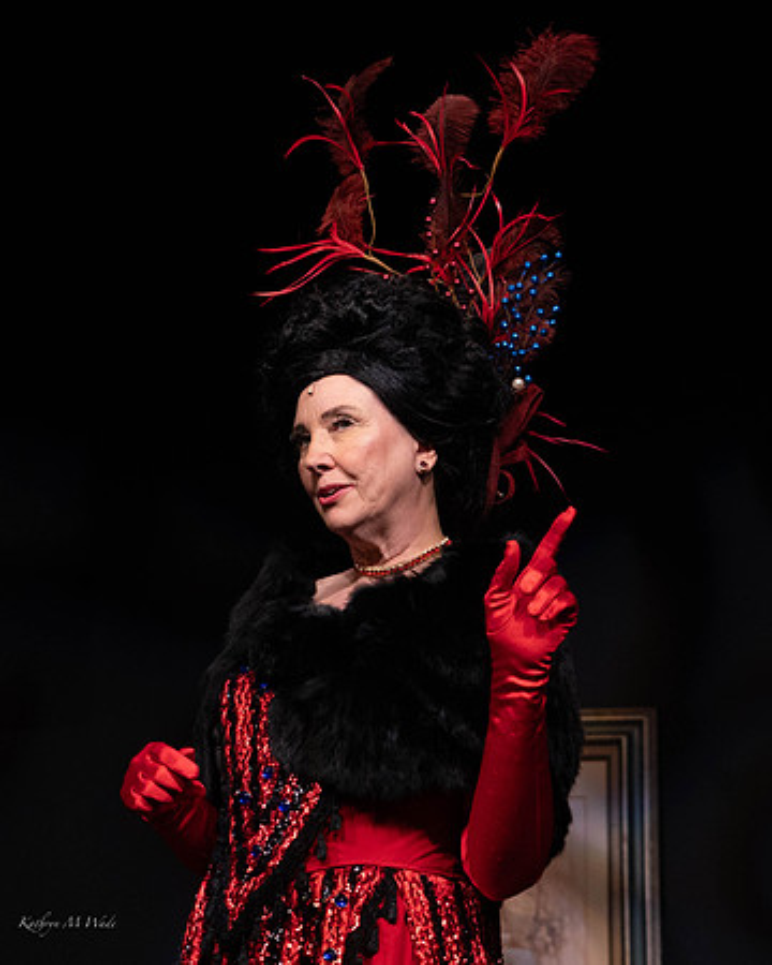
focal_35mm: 148
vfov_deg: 13.0
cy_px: 419
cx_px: 292
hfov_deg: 10.4
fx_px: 4232
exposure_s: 1/200
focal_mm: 87
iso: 2000
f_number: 5.6
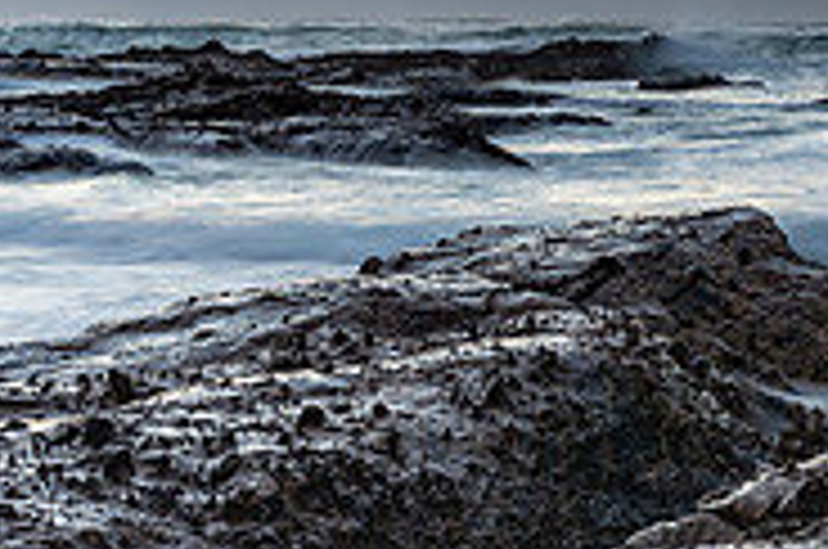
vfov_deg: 8.1
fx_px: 3857
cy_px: 200
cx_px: 1184
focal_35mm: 168
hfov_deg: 11.8
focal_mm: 35
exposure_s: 1
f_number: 9
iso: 80
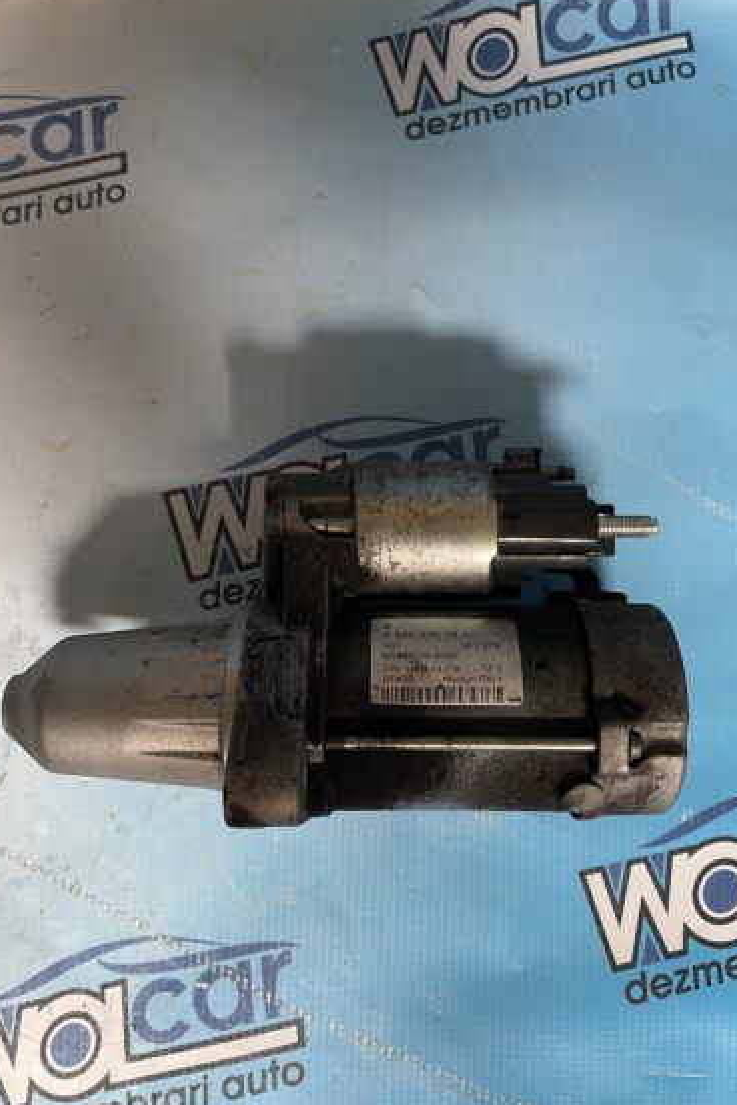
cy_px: 562
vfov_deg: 67.4
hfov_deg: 47.9
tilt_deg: -85.7
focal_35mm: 27
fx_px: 829
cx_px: 375
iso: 320
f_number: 1.6
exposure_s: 1/60
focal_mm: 5.1
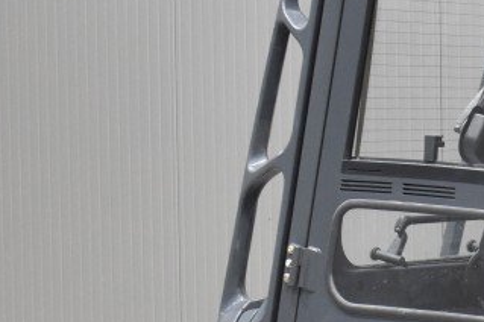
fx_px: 2201
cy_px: 281
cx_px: 795
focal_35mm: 164
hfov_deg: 11.8
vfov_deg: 8.3
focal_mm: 29
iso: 2000
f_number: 5.6
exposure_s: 1/25
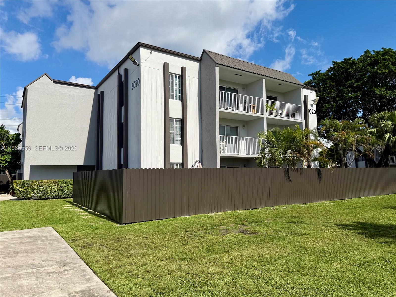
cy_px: 148
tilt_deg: +5.3
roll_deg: +1.6
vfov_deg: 56.8
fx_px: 275
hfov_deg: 71.6
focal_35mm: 24
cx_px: 198
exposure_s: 1/6173
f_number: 1.78
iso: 80
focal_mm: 6.76
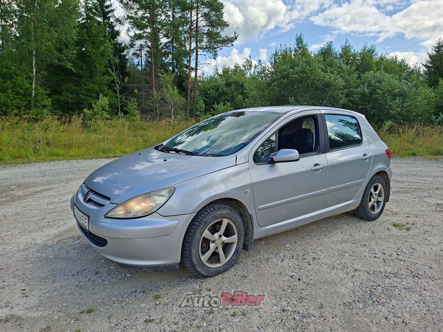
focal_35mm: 23
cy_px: 166
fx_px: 294
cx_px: 222
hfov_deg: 73.9
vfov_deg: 58.9
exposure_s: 1/1412
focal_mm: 5.54
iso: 40
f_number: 1.8
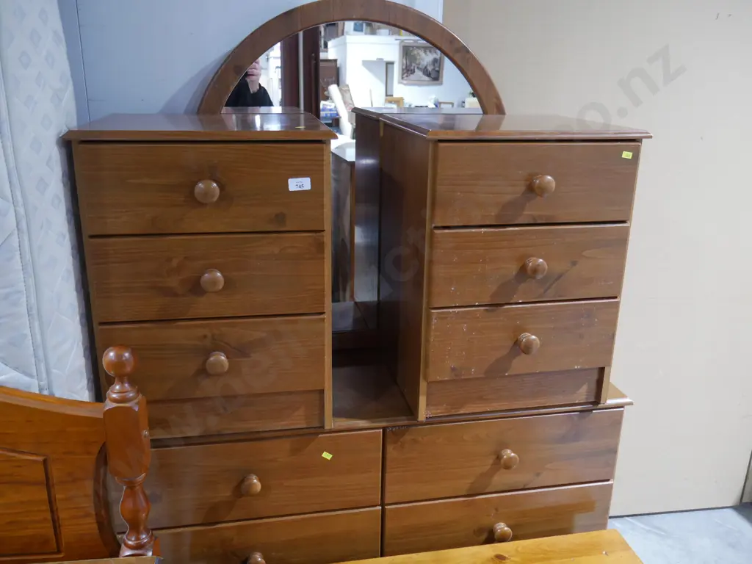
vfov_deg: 46.8
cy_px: 282
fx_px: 652
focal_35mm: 30
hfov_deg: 60.0
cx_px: 376
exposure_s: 1/60
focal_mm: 15
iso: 1000
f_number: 3.6
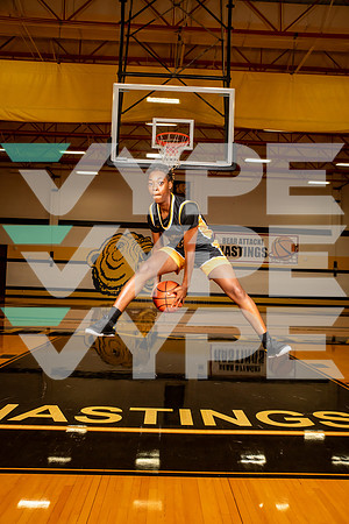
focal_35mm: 34
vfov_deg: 55.8
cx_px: 174
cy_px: 262
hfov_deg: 38.9
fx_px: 494
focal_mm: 34
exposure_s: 1/400
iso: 640
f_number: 7.1
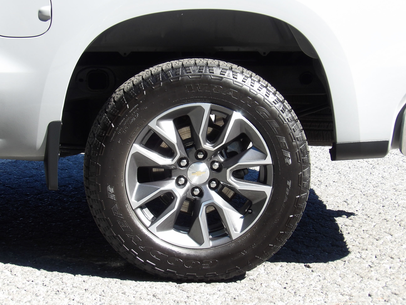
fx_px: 1419
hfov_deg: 16.3
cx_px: 203
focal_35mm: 121
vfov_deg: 12.2
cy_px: 152
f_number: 4.2
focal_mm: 21.7
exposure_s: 1/162
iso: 100
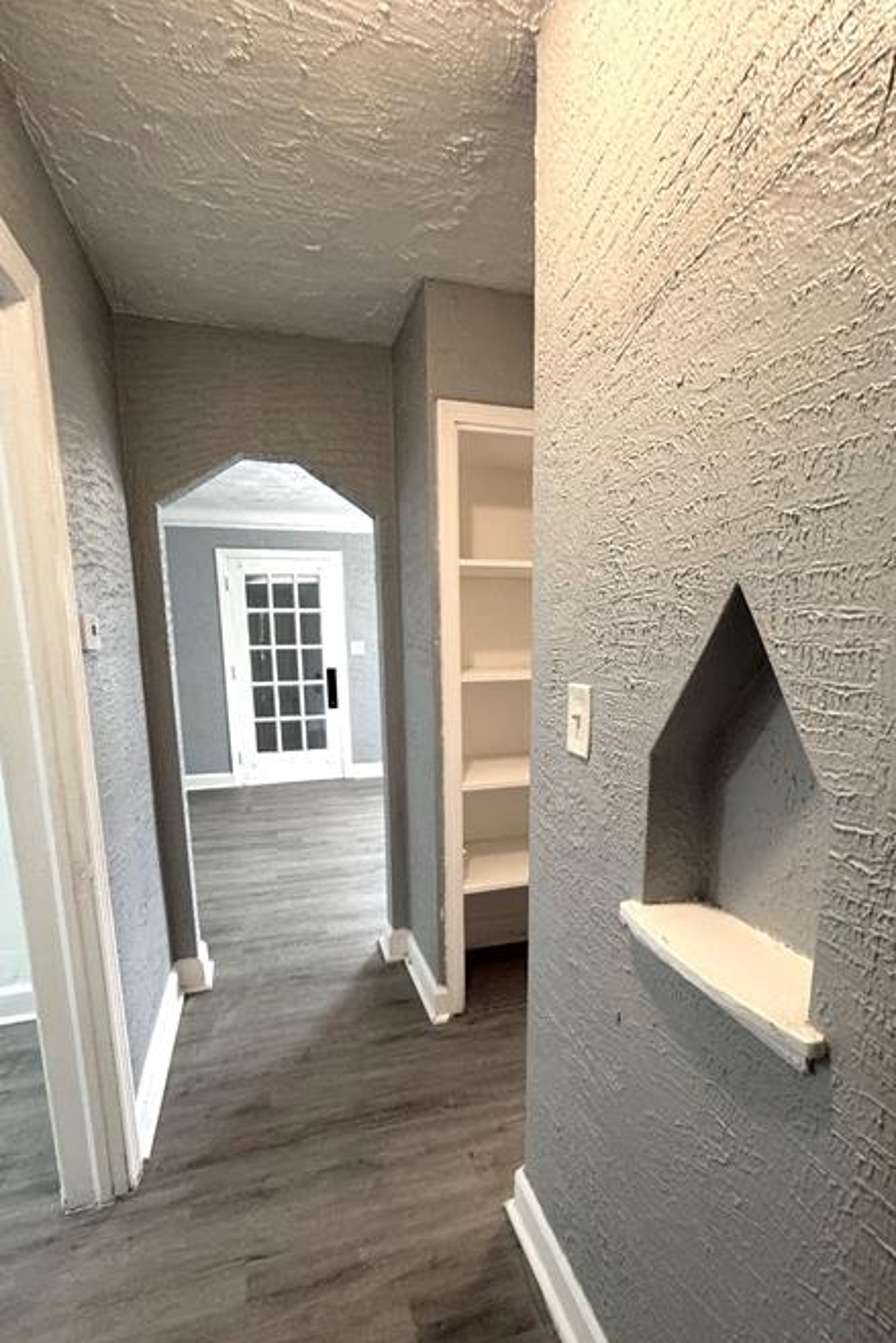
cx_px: 457
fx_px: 634
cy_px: 747
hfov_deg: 70.5
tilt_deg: -8.5
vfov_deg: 92.9
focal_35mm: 17
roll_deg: +1.6
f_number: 2.2
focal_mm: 2.22
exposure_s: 1/60
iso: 200
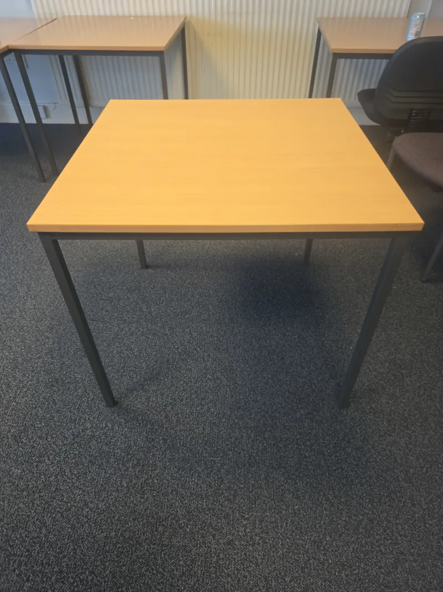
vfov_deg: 73.9
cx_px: 222
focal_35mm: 23
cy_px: 296
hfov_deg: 58.9
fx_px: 393
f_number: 1.7
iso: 250
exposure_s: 1/100
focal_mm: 6.3
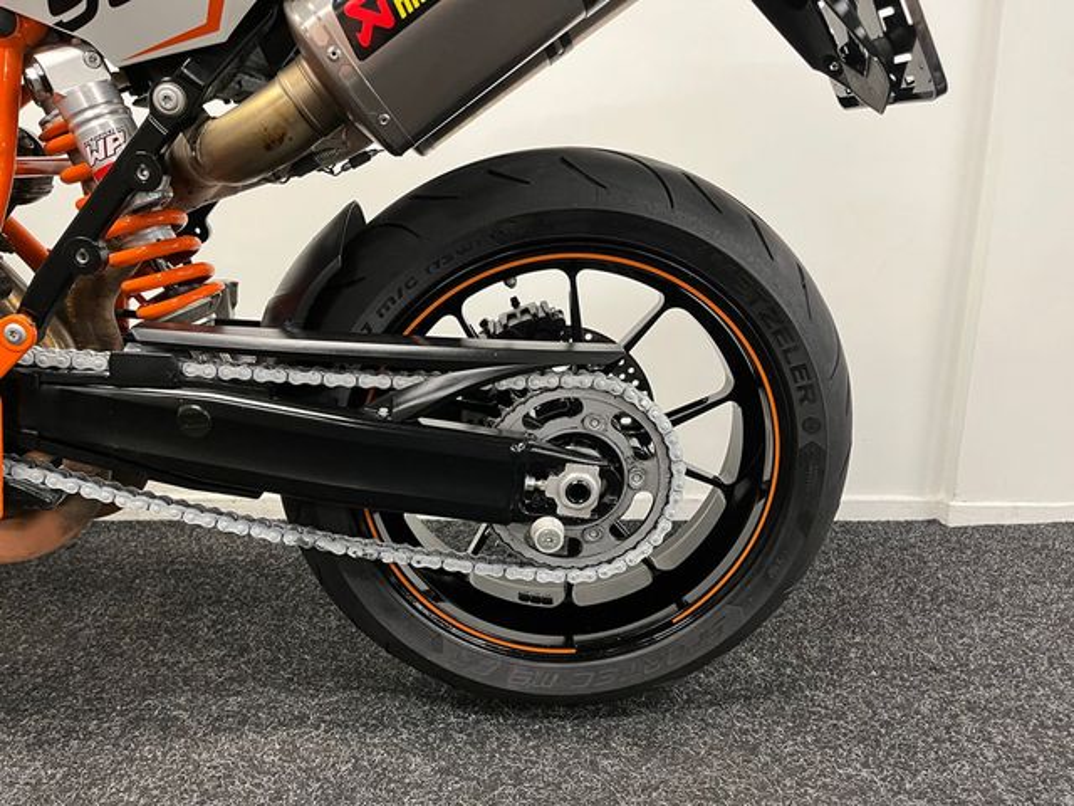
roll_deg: -1.0
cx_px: 537
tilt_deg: -13.5
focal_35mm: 26
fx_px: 807
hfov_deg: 67.3
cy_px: 403
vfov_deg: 53.1
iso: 200
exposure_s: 1/50
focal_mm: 5.1
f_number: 1.6
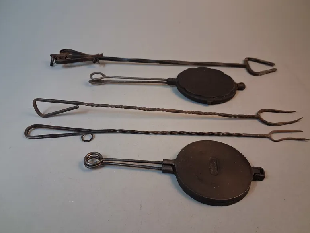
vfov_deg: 49.8
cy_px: 113
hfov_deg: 63.4
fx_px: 251
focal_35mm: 28
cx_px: 160
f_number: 1.8
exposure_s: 1/50
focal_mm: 4
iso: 320
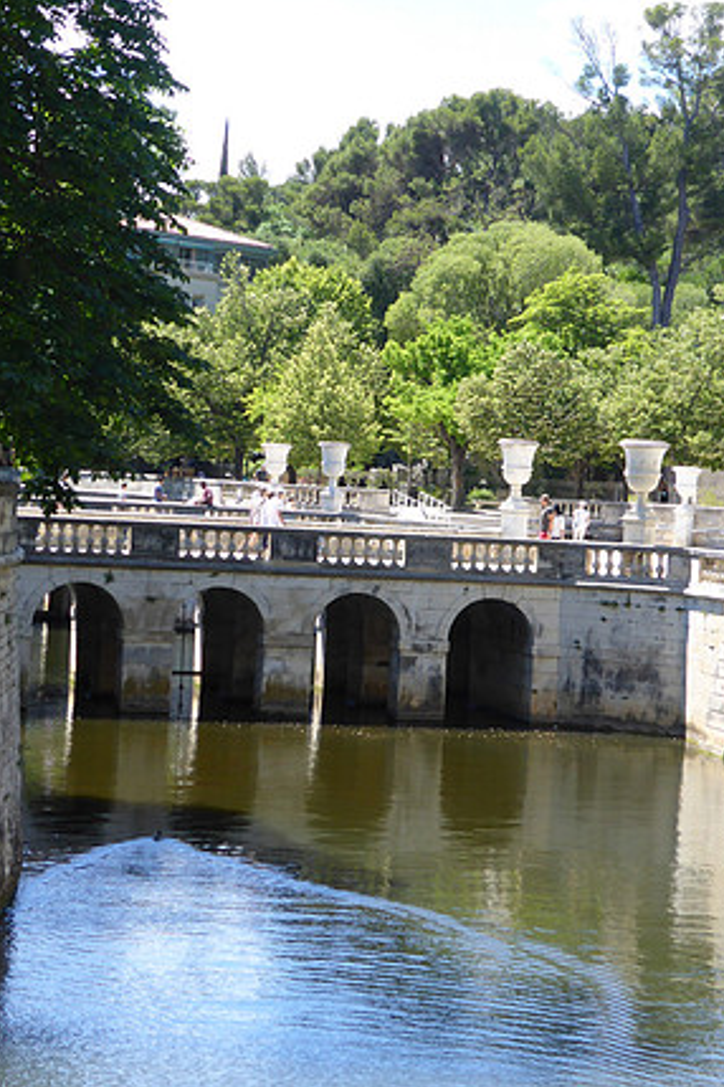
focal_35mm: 97
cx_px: 481
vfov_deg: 21.0
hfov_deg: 14.1
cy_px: 546
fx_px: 2926
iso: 100
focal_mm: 11.7
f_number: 4.9
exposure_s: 1/200
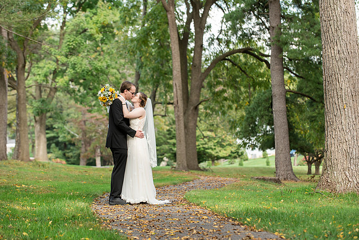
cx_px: 180
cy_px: 120
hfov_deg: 18.2
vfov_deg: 12.2
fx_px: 1123
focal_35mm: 113
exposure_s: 1/400
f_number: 4
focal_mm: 110
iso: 400
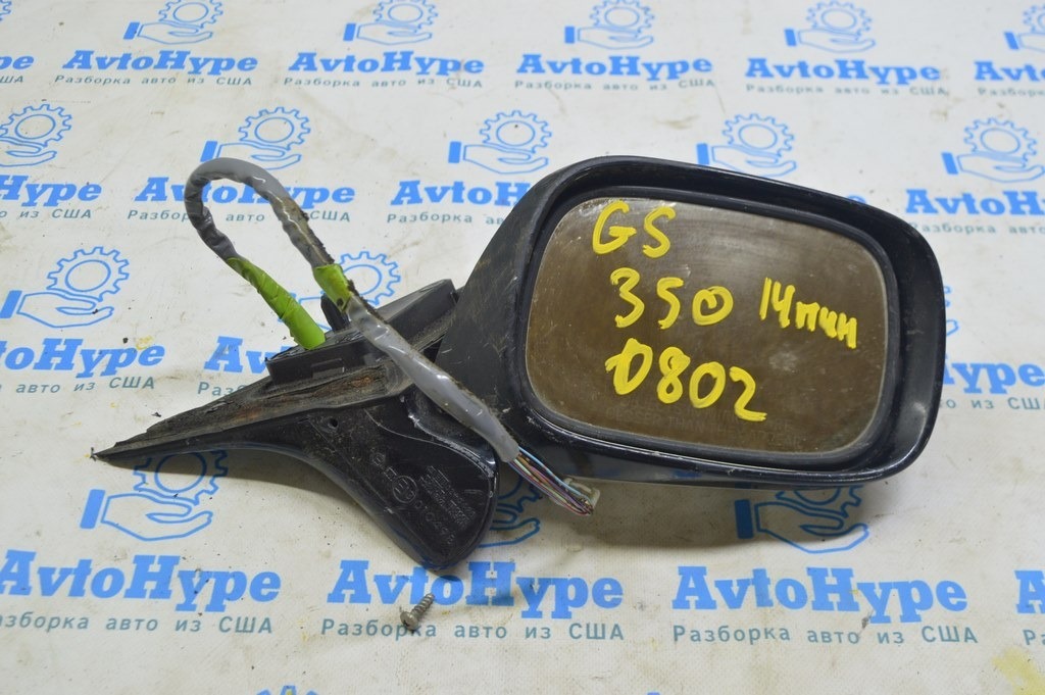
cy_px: 348
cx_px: 522
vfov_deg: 35.4
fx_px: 1088
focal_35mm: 38
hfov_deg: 51.3
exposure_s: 1/20
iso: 400
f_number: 5.6
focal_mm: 25
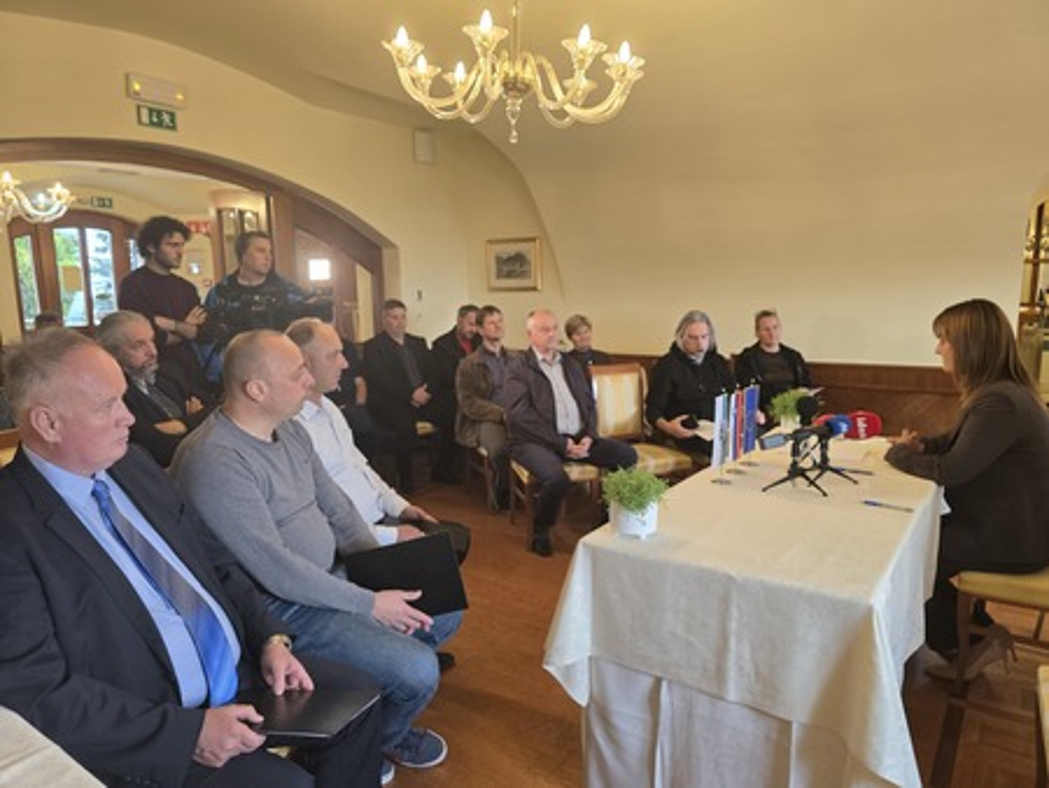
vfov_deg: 58.9
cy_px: 394
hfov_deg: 73.9
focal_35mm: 23
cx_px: 524
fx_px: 697
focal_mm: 6.3
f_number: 1.7
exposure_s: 1/55.2
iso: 160
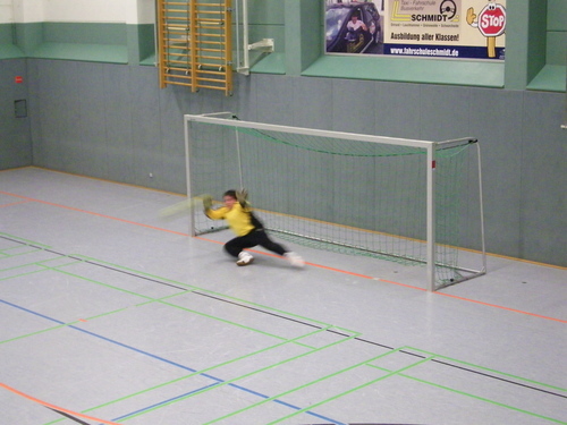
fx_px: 1081
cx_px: 284
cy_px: 212
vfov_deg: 22.3
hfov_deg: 29.4
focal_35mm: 66
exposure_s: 1/30
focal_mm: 11.7
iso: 500
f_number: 4.1
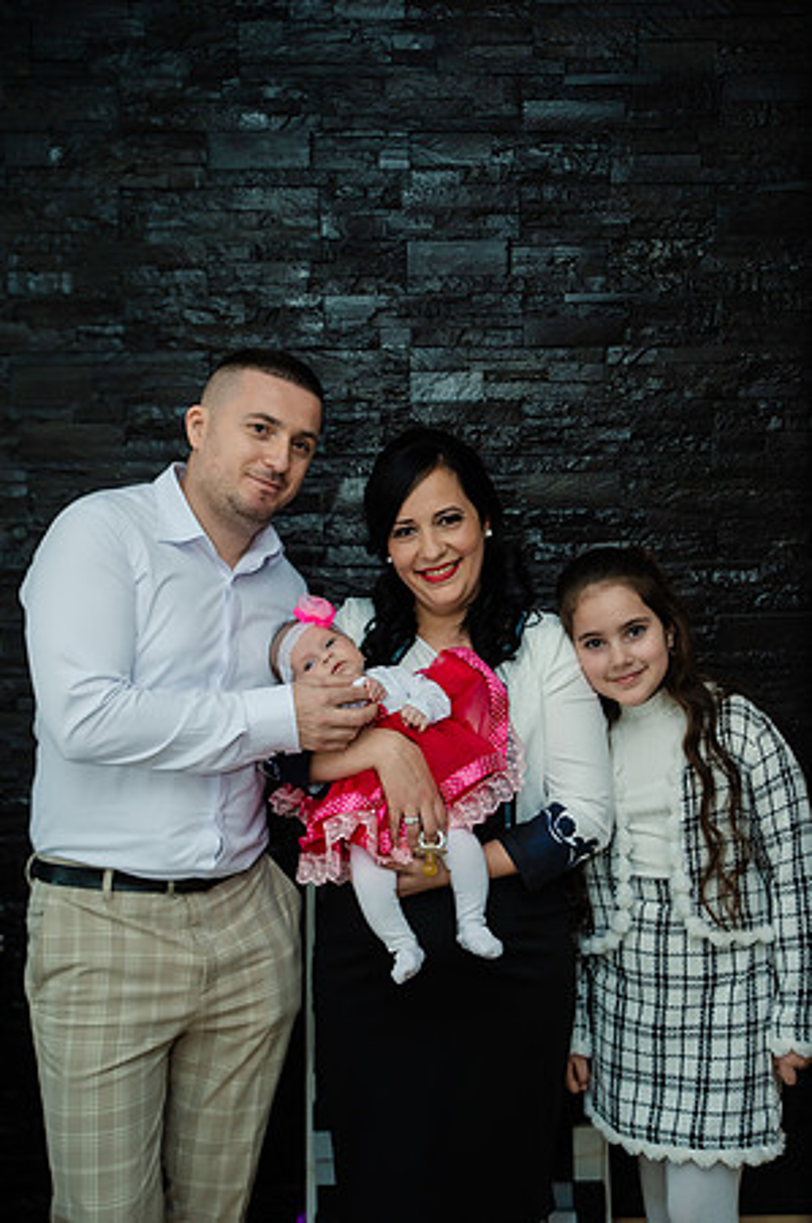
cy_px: 612
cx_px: 406
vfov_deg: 50.7
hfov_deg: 35.0
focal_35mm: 38
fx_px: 1289
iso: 500
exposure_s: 1/250
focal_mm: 38
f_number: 3.5
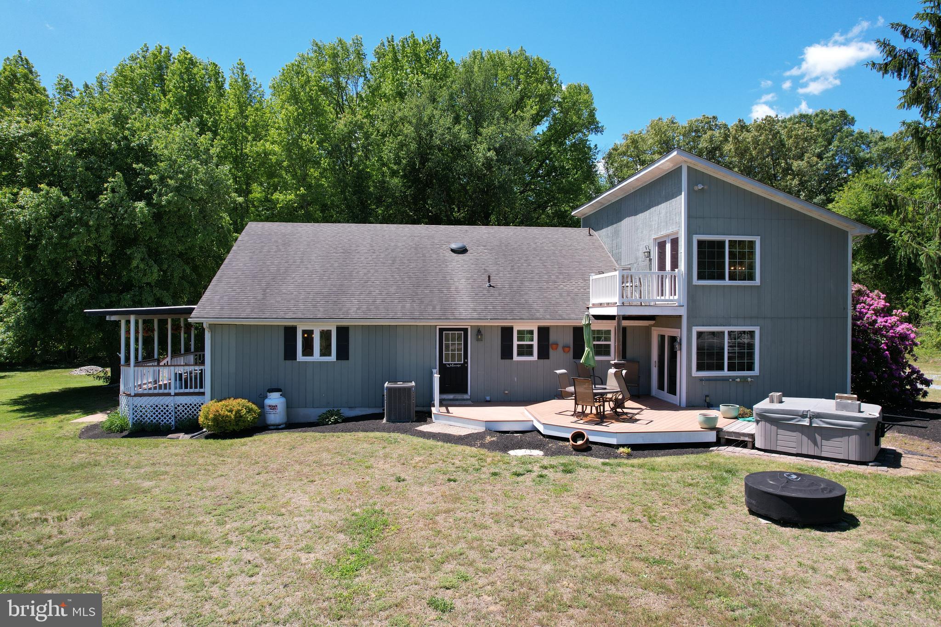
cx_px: 470
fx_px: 575
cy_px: 314
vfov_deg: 57.2
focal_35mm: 22
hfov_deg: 78.6
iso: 110
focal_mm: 8.38
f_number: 2.8
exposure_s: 1/1250
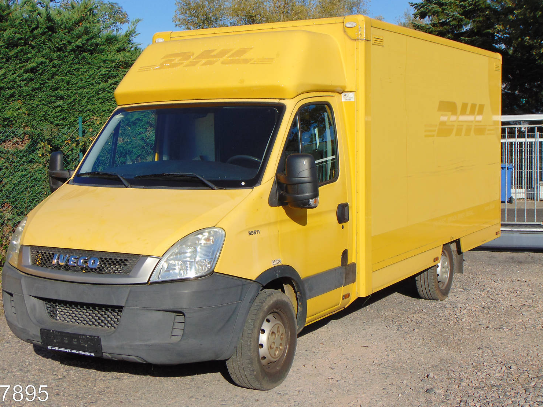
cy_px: 192
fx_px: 847
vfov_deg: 27.0
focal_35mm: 54
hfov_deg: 35.5
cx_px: 253
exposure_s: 1/200
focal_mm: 9
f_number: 9
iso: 80
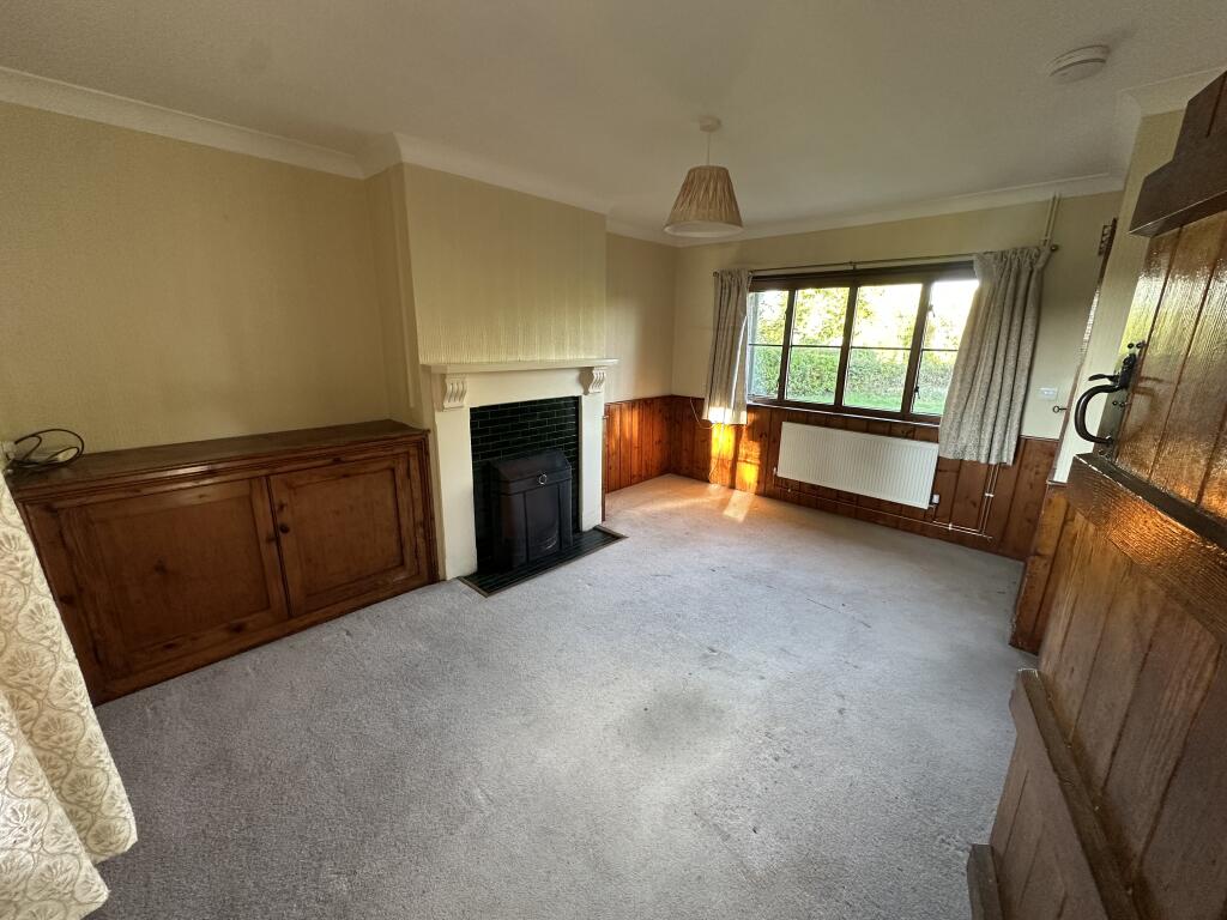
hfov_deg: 102.1
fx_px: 496
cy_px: 460
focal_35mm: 14
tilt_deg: -14.3
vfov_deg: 85.7
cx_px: 614
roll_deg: -0.6
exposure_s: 1/99
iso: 250
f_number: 2.2
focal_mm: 2.22
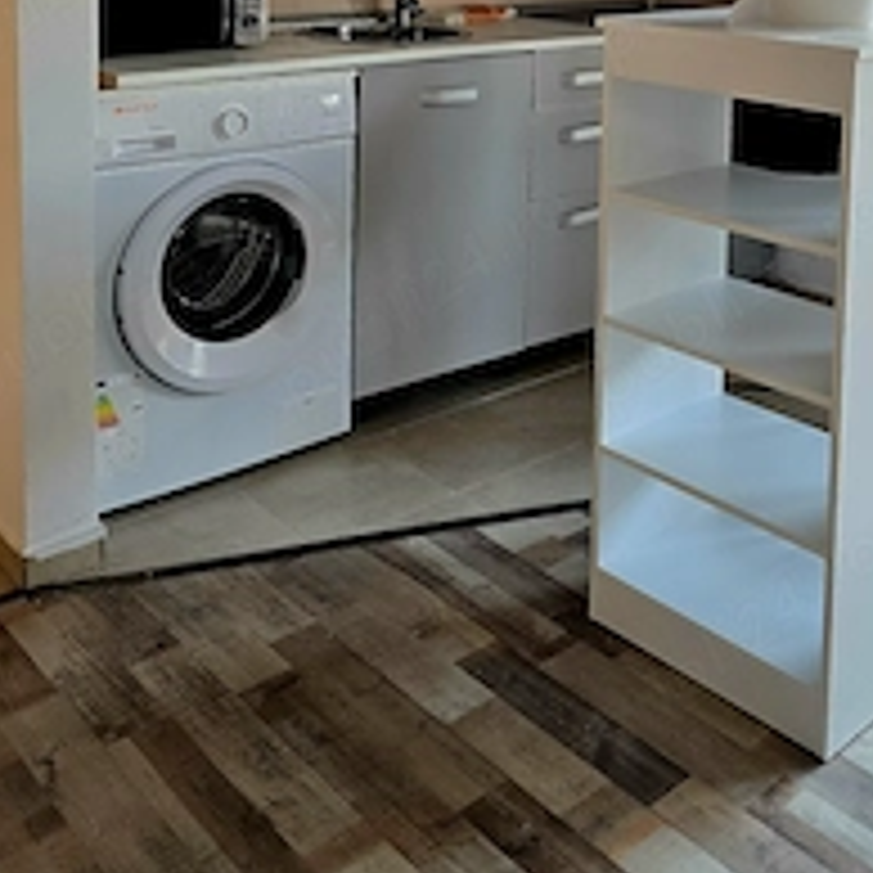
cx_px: 580
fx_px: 1198
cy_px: 27
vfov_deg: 36.5
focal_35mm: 42
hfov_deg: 39.6
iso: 160
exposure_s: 1/101
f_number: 1.7
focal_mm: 6.3
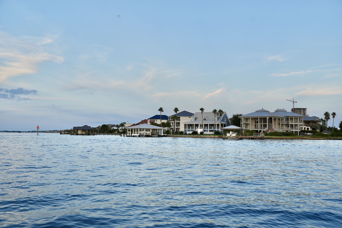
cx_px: 171
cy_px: 114
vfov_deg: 34.2
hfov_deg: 49.6
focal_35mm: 39
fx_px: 370
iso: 100
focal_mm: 39
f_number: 4
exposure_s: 1/160
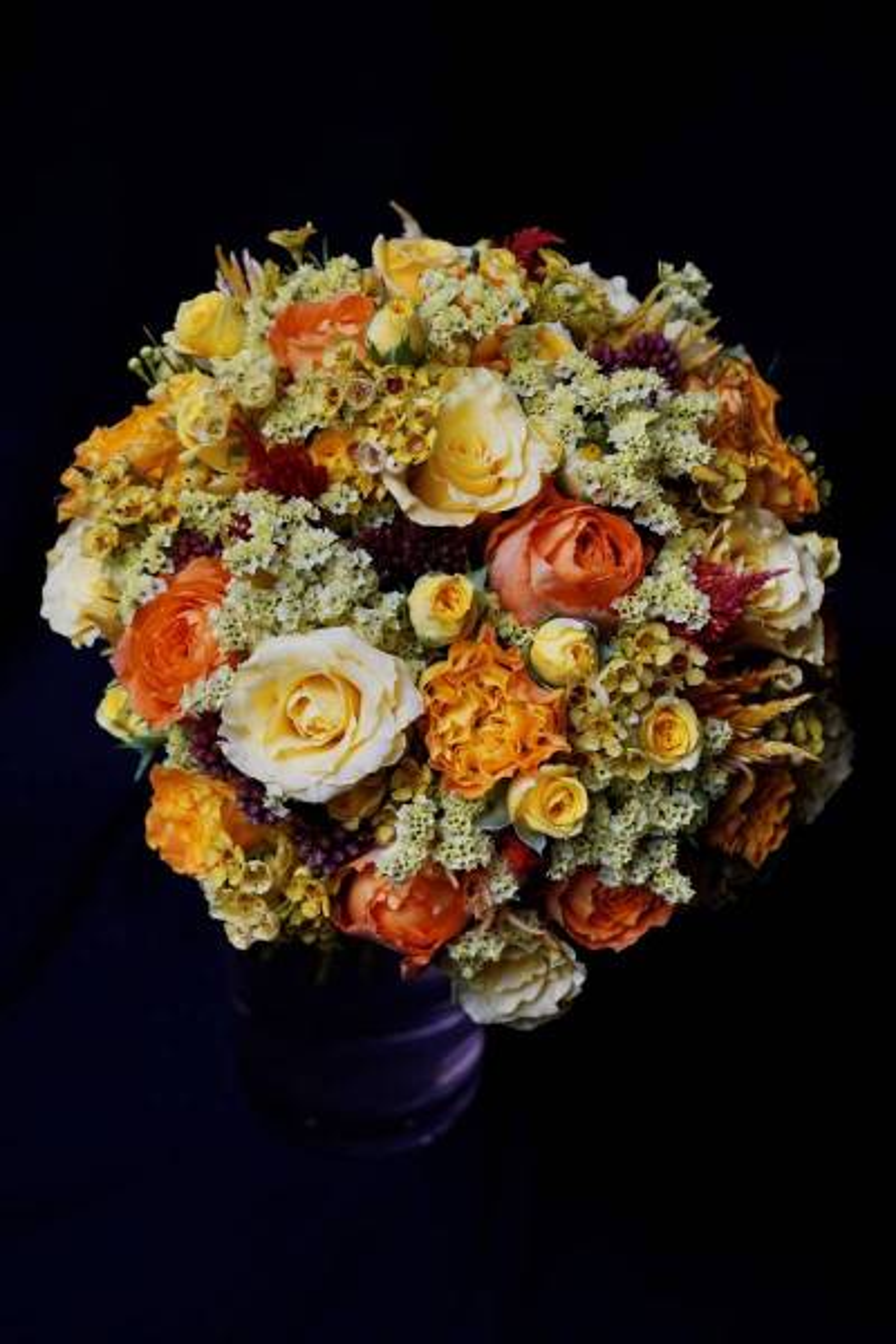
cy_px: 672
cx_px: 448
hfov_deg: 27.5
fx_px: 1829
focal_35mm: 49
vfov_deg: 40.3
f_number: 7.1
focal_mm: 49
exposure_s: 1/125
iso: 1600
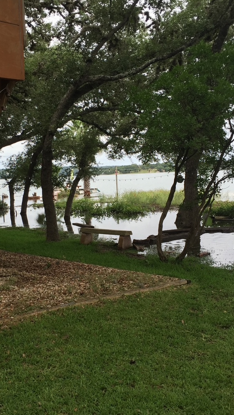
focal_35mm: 43
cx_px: 83
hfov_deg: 27.6
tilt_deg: -4.5
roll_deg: +1.7
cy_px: 208
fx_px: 474
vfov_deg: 47.4
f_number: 2.2
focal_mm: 4.15
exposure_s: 1/412
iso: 32
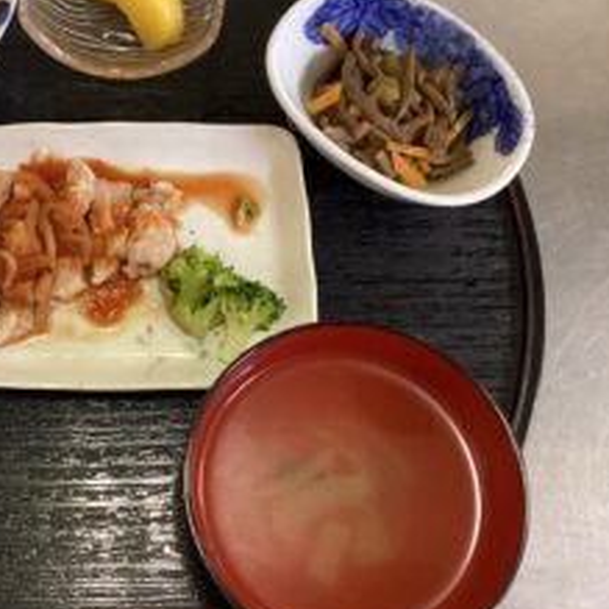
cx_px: 104
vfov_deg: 36.0
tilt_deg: -72.4
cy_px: 282
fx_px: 935
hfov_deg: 34.7
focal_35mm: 47
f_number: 2.4
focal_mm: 3.3
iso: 320
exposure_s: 1/40
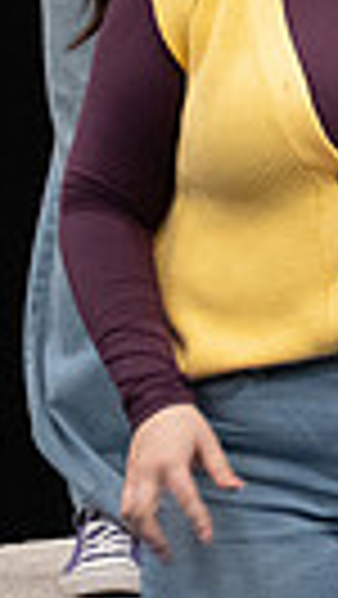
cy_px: -90
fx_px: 8651
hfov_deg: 2.2
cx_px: 1302
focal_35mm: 544
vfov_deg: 4.0
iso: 8000
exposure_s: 1/160
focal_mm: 119
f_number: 6.3
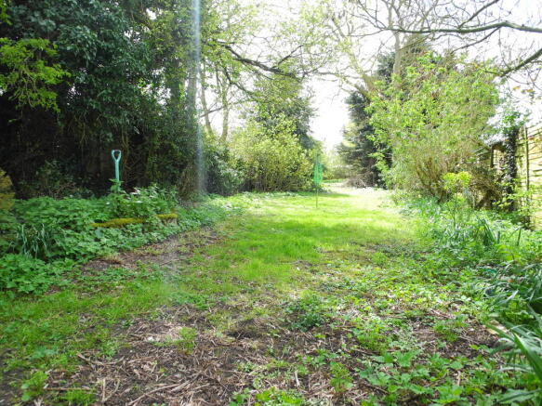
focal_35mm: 28
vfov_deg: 49.7
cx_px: 271
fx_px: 438
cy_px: 203
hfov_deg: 63.5
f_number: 2.8
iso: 100
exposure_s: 1/238
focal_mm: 6
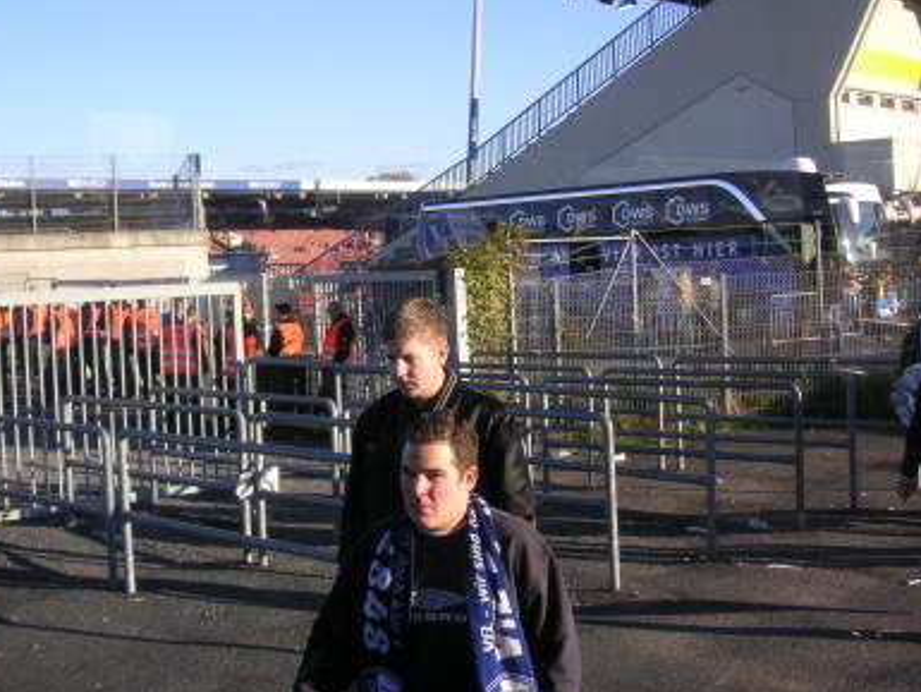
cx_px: 414
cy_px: 289
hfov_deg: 39.6
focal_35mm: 48
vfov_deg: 30.2
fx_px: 1277
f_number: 2.8
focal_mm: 6.1
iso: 50
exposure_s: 1/750
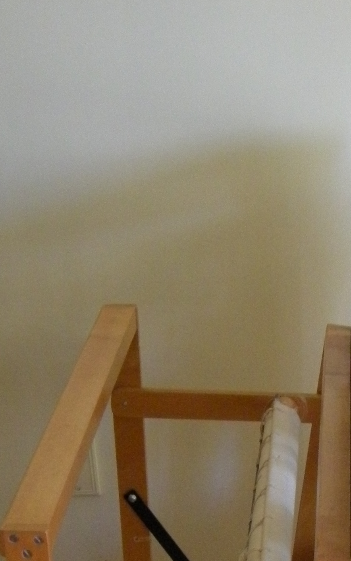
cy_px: 580
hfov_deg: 13.8
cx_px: 359
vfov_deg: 21.4
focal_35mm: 93
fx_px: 1423
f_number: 3.2
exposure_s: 1/32.6
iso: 400
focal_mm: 6.3
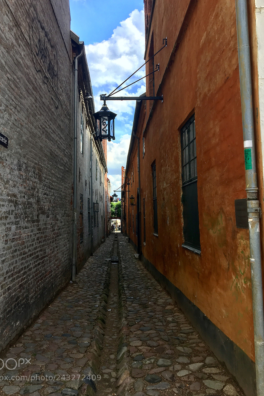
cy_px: 194
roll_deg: +0.3
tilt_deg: +4.1
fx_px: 341
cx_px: 121
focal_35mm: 31
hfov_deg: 42.3
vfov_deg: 60.3
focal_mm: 4.15
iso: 25
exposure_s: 1/373
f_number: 2.2
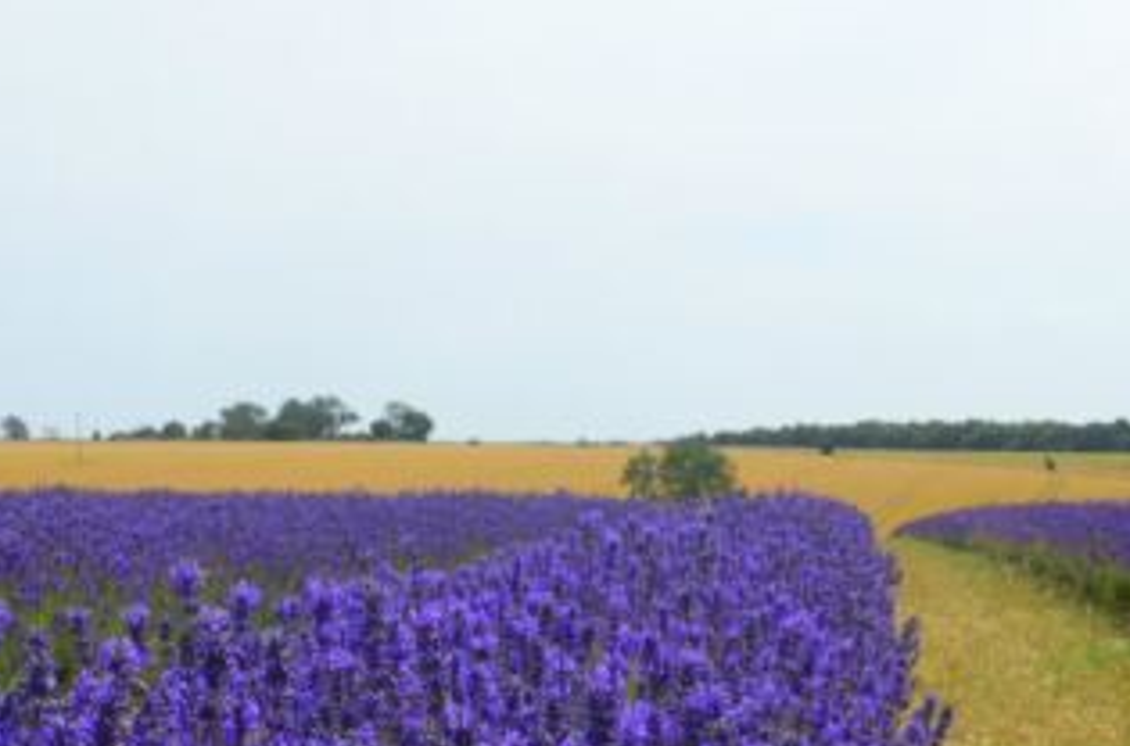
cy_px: 741
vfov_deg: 19.6
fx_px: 2097
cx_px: 628
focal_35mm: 67
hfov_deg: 30.1
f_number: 16
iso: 1250
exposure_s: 1/800
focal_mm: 22
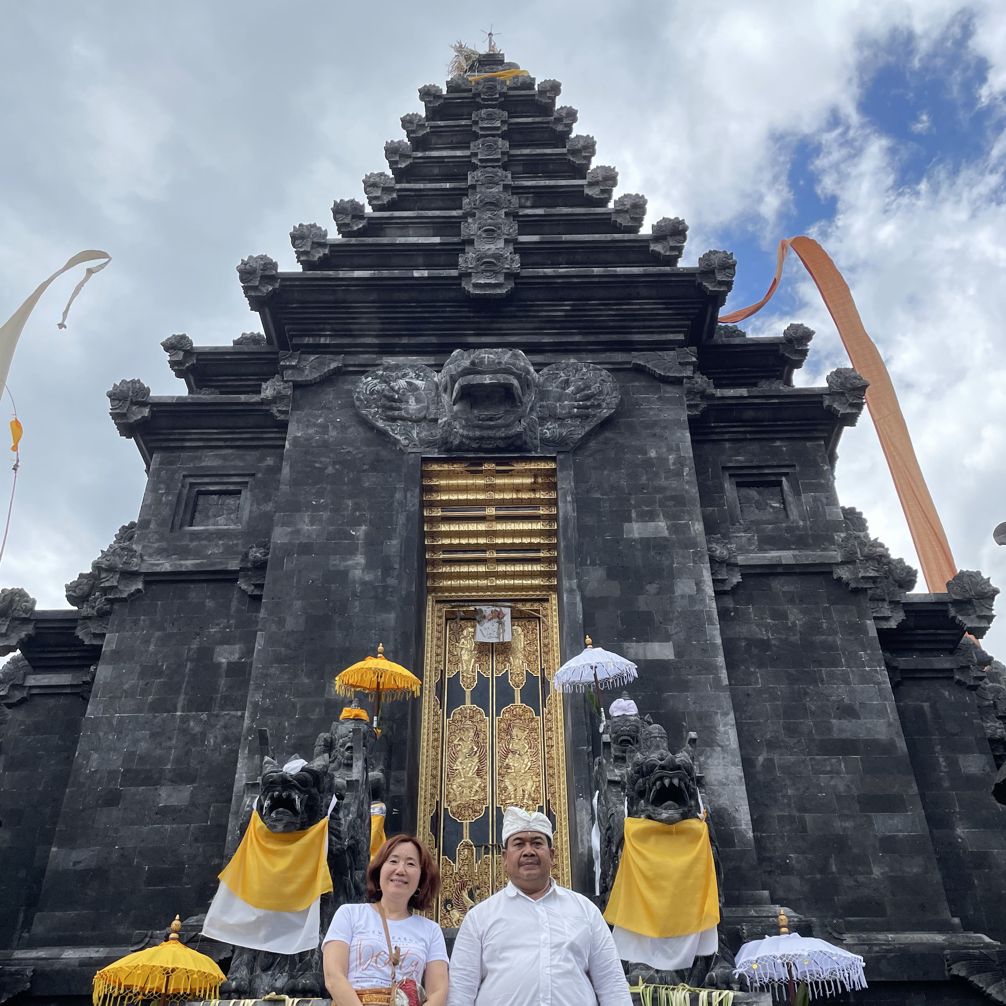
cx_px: 504
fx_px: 1019
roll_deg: +1.6
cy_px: 599
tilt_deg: +35.9
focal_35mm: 31
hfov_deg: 52.5
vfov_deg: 52.2
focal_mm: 4.2
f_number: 1.6
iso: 32
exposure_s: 1/3040
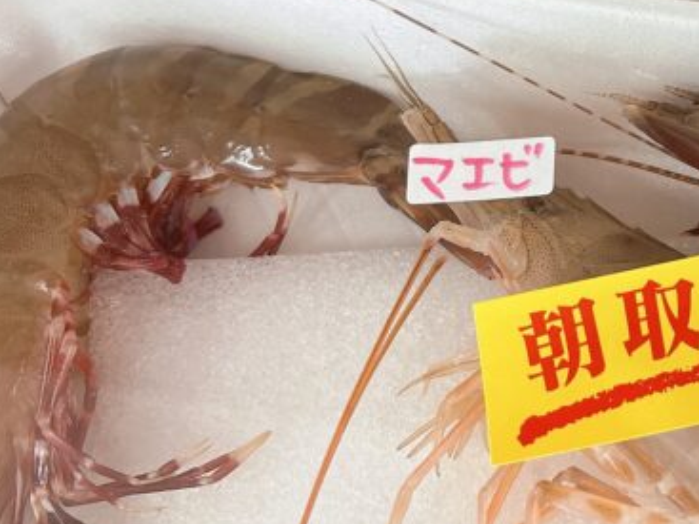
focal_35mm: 68
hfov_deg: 26.5
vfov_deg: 20.8
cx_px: 750
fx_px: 1373
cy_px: -10
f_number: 1.6
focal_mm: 5.96
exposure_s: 1/60
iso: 160
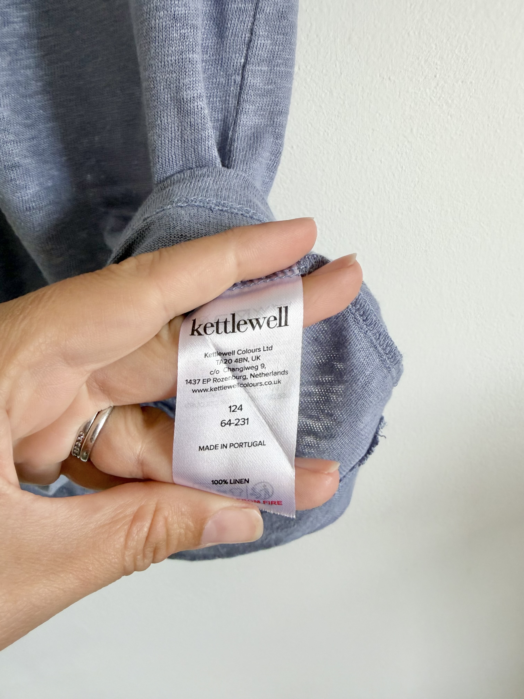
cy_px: 350
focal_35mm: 26
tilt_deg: -27.8
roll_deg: +6.2
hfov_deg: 53.1
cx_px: 262
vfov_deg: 67.3
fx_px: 525
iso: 160
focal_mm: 2.22
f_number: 2.2
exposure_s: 1/121
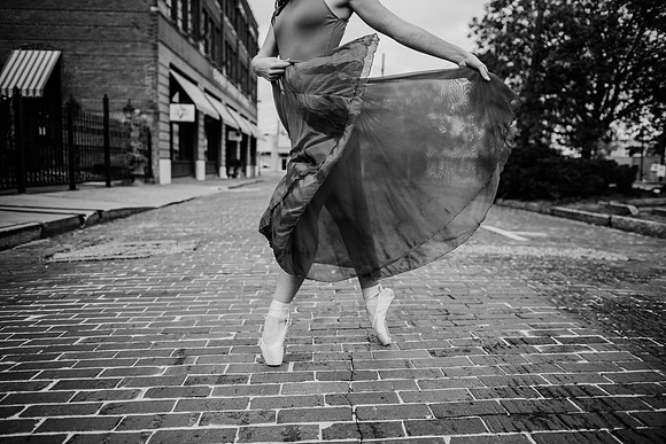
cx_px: 333
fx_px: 444
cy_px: 222
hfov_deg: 73.7
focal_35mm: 24
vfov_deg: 53.2
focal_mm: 24
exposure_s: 1/1250
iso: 160
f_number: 2.2
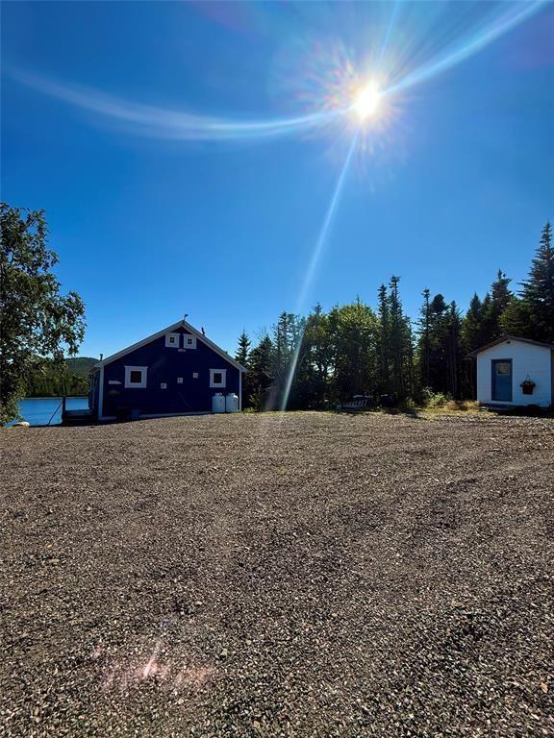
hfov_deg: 85.7
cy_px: 369
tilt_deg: +3.9
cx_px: 277
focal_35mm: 14
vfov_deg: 102.1
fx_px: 299
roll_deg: -0.4
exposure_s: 1/2237
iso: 50
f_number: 2.2
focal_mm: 2.22
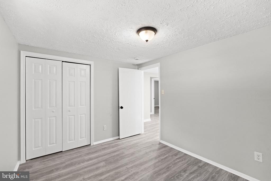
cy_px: 90
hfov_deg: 96.7
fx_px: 120
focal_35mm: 16
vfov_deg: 73.8
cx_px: 136
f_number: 9
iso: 1000
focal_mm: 16
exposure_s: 1/3
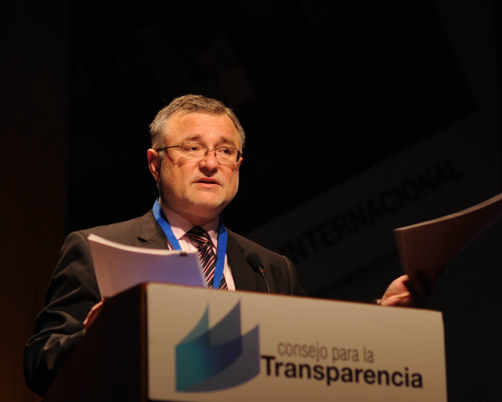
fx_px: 2238
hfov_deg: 12.8
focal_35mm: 151
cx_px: 215
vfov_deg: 10.3
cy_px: 203
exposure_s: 1/80
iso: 400
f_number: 2.5
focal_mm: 85
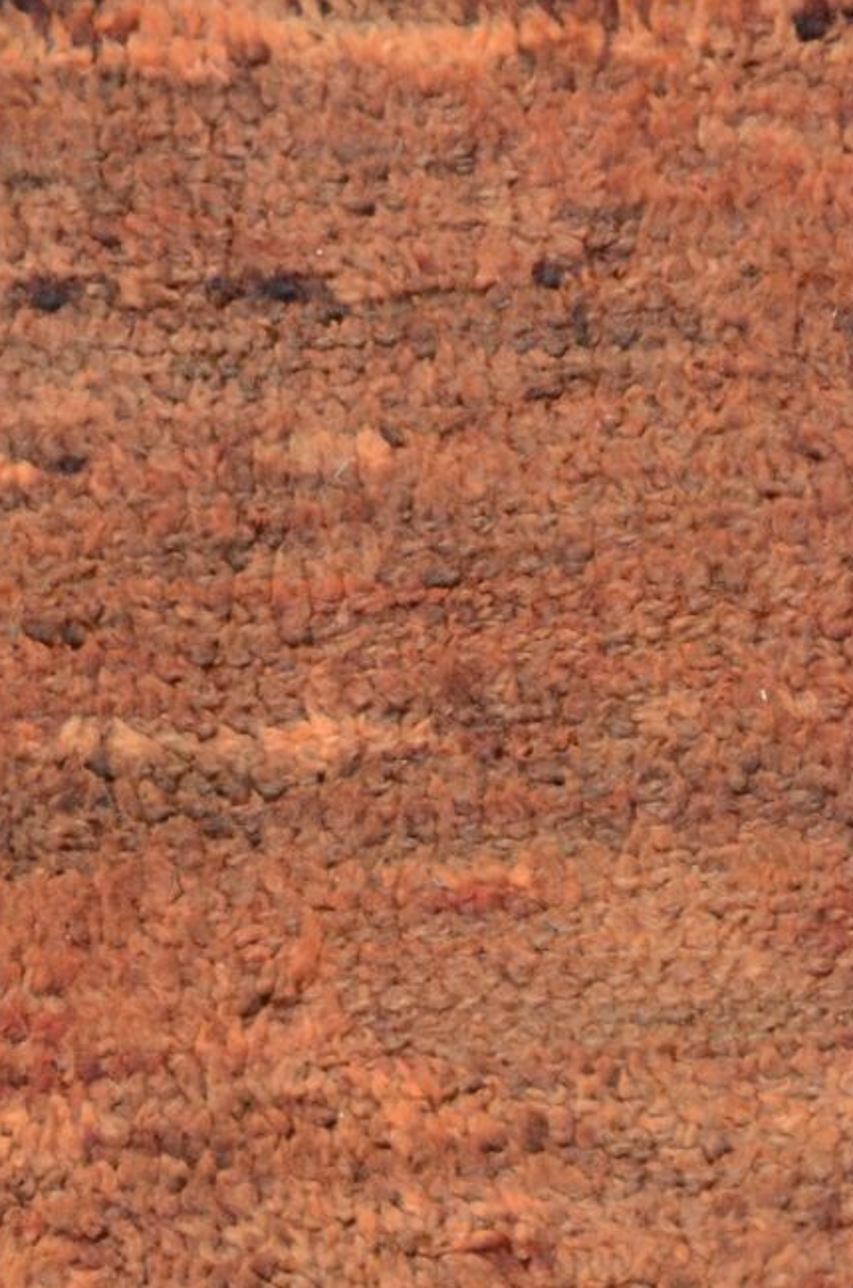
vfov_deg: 23.1
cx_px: 848
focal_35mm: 74
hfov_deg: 17.9
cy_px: 1834
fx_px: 2641
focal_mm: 16
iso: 400
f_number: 8
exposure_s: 1/3
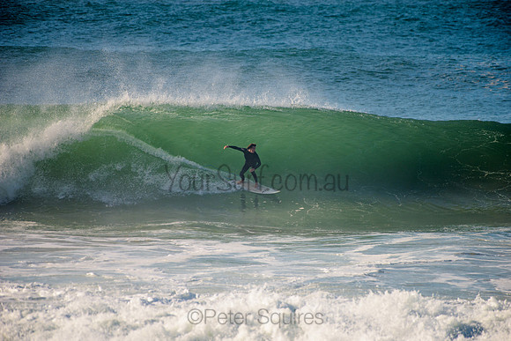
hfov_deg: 4.1
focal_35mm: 500
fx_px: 7099
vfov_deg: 2.8
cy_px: 170
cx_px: 256
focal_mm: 500
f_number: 5.6
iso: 160
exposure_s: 1/1600
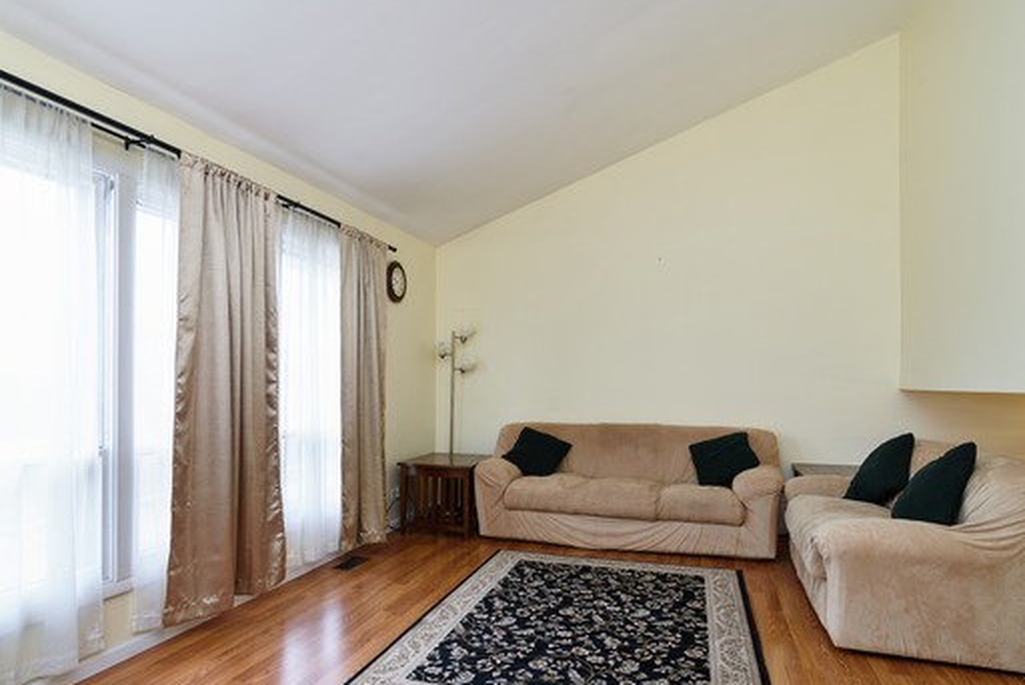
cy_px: 382
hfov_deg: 82.2
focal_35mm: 21
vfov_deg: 60.3
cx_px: 496
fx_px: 588
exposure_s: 1/10
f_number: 8
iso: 200
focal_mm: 11
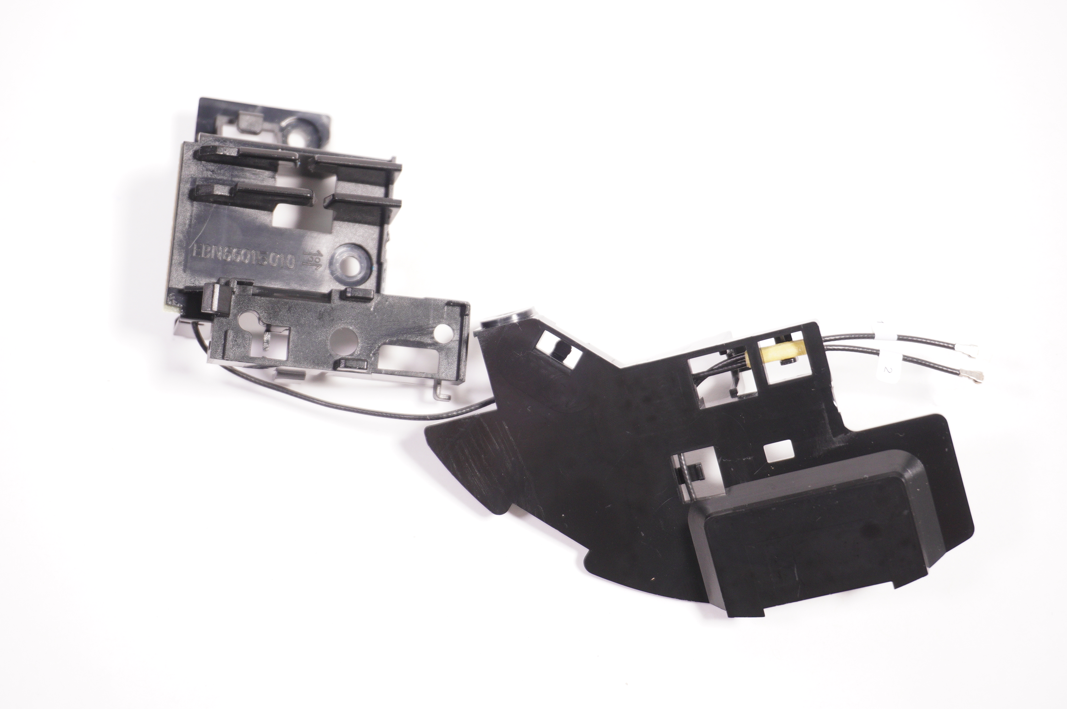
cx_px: 534
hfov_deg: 31.9
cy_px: 354
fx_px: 1866
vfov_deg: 21.5
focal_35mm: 63
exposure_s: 1/80
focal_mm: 42
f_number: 5.6
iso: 640
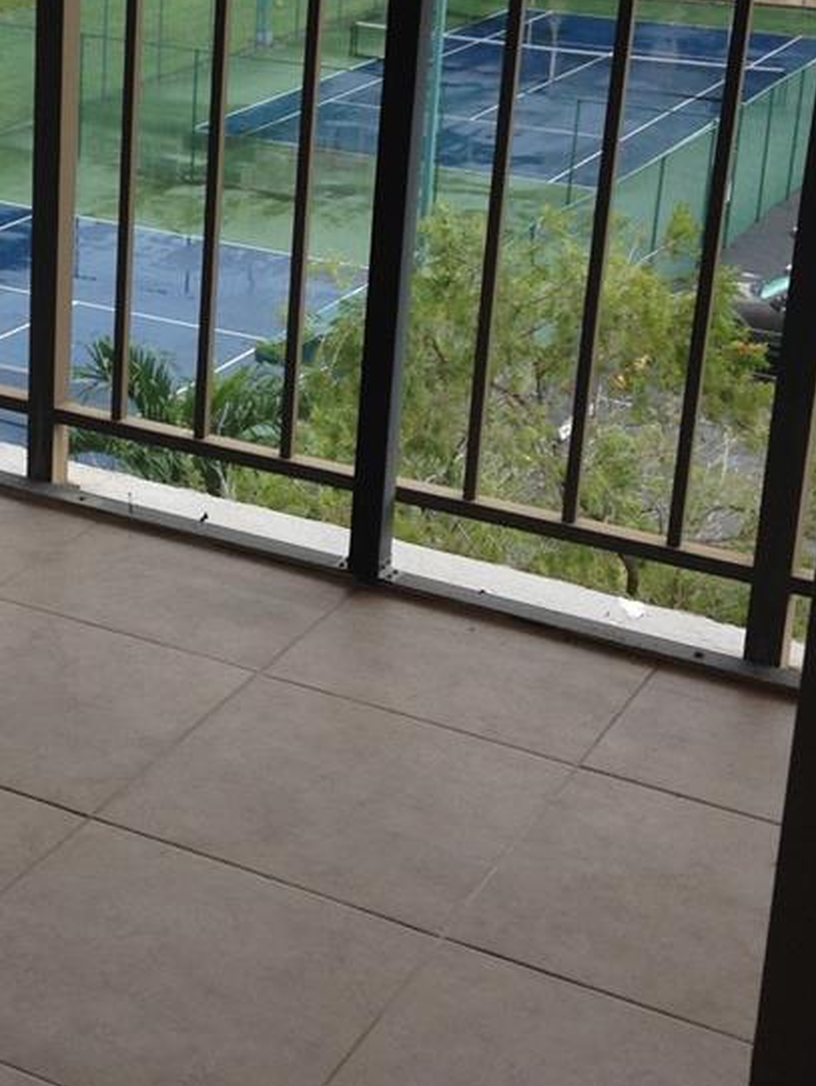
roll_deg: -3.3
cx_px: 100
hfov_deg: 19.8
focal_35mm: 73
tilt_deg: -17.7
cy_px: 345
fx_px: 2293
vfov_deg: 26.5
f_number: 2.4
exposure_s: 1/335
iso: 50
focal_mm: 4.12
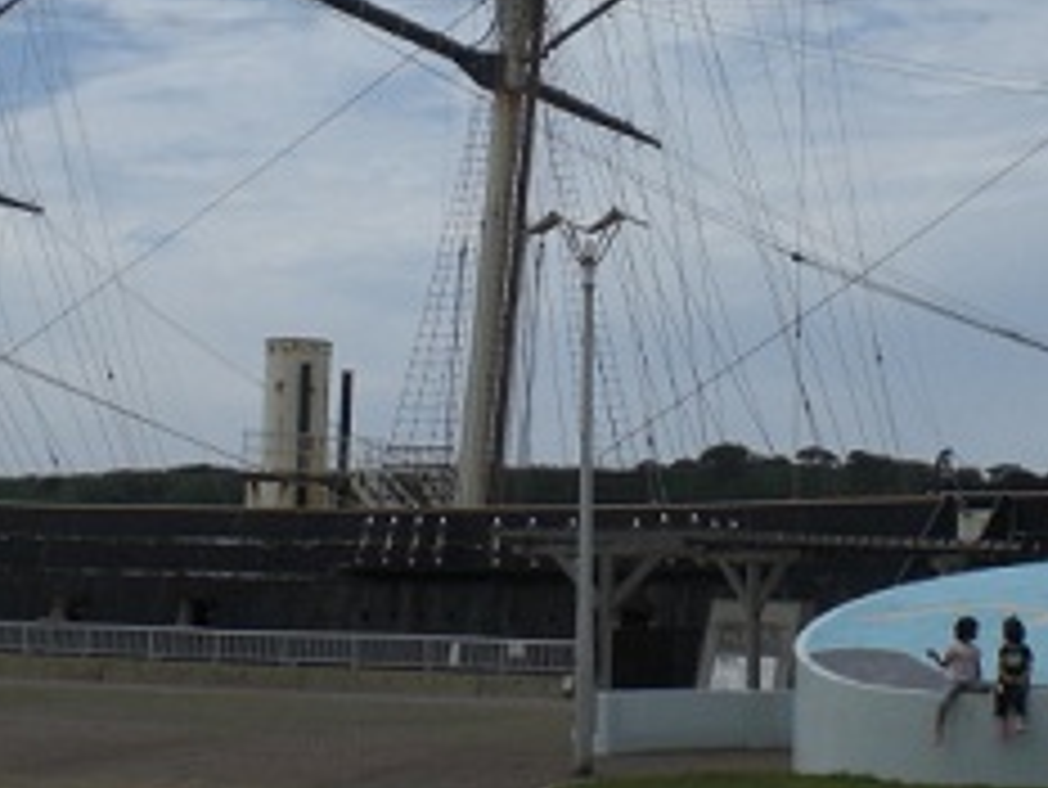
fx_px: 2211
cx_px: 549
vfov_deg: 20.1
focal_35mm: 73
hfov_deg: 26.7
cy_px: 252
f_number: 4.4
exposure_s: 1/1000
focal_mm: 6.3
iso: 50
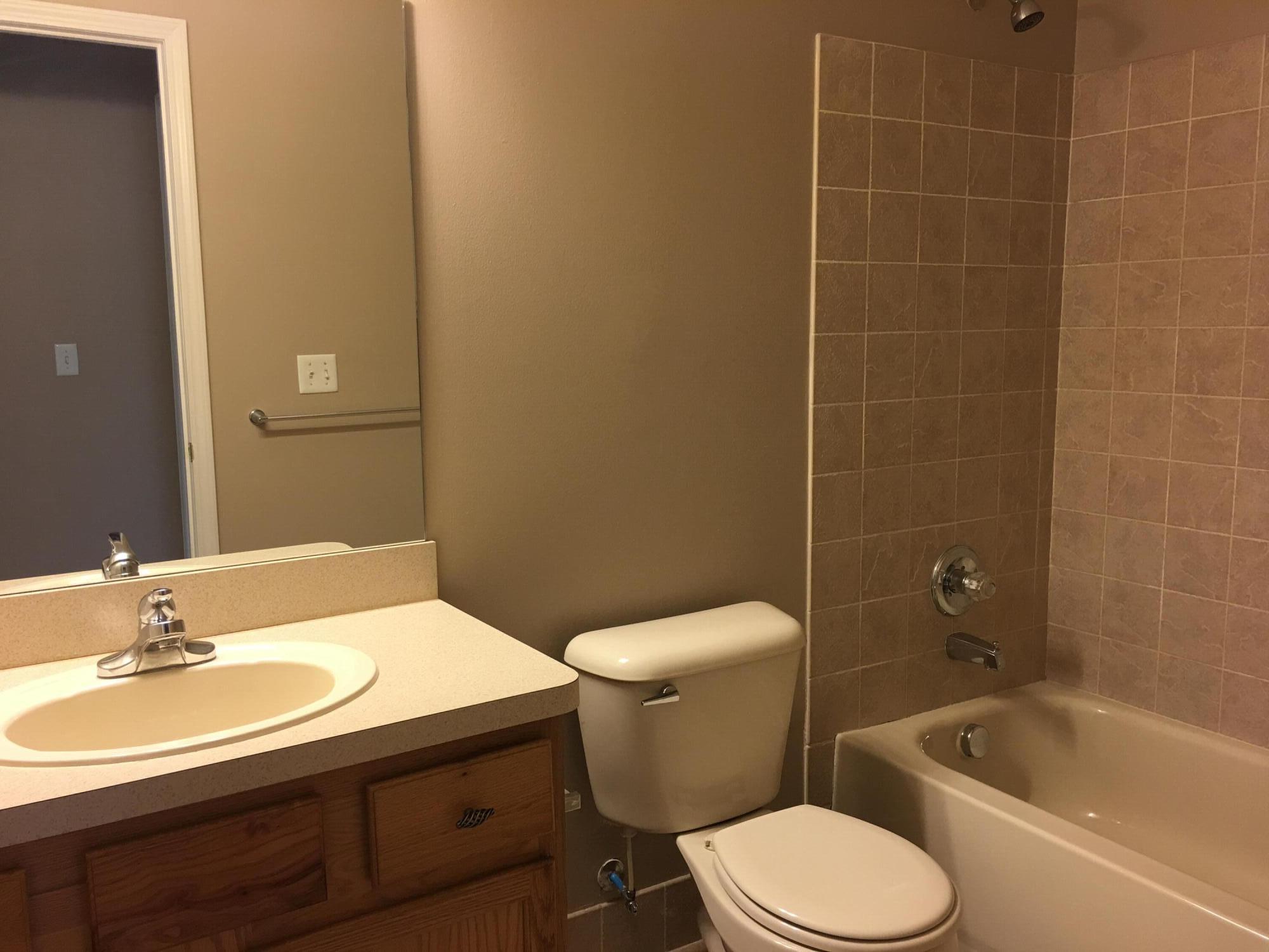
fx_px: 1063
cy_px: 476
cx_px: 634
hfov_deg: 61.7
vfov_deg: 48.2
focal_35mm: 29
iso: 32
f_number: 2.2
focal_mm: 4.15
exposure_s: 1/15
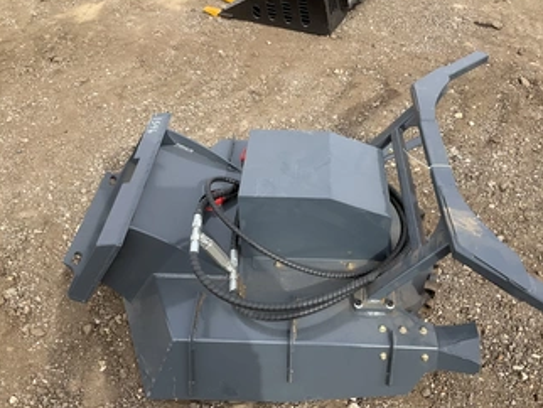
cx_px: 300
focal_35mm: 36
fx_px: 565
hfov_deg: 51.2
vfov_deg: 39.6
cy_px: 228
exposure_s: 1/674
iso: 25
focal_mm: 3
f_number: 1.8
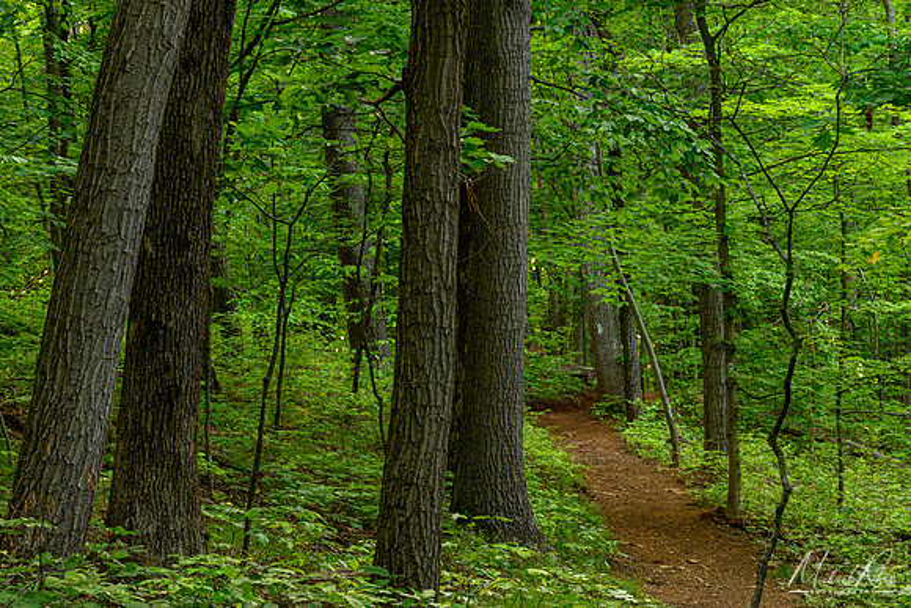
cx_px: 456
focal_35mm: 118
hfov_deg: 17.3
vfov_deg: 11.6
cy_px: 304
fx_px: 2999
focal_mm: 79
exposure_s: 1
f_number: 10
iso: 100
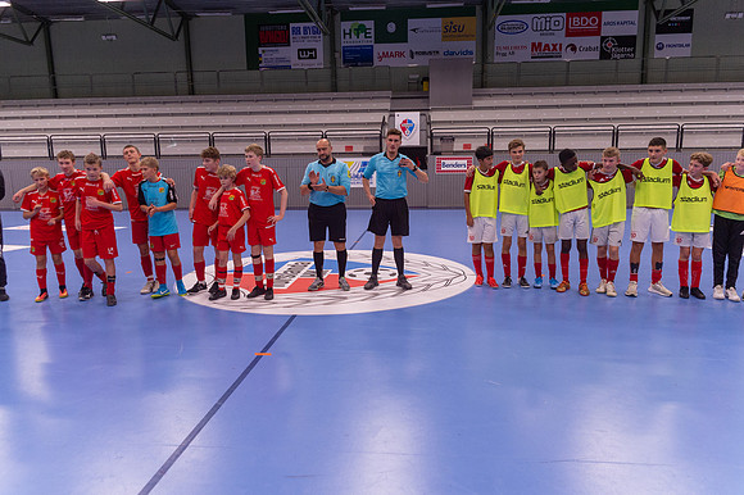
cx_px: 372
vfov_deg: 51.7
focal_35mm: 25
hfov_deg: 72.1
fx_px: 511
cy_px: 248
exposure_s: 1/320
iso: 1400
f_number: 3.2
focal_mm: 24
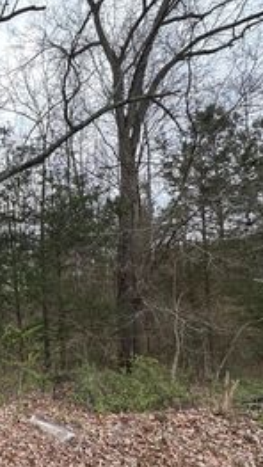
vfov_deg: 65.6
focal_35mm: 29
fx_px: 359
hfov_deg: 31.1
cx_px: -80
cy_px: 273
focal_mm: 2.22
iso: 40
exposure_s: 1/285
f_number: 2.2
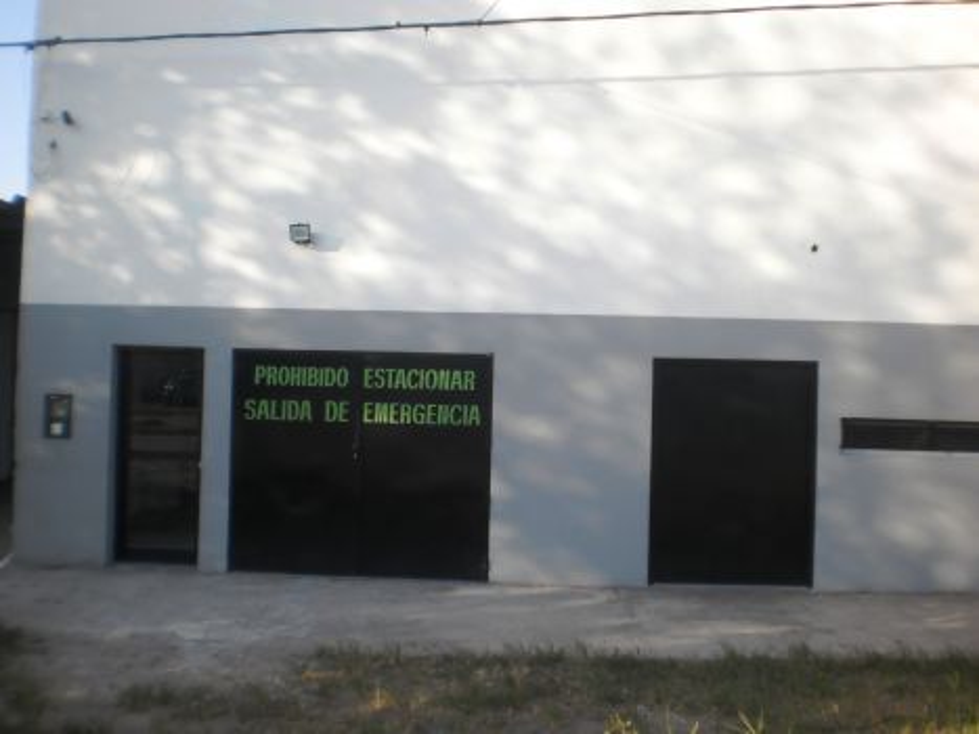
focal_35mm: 36
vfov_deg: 39.6
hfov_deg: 51.4
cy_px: 367
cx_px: 490
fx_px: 1018
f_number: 3.1
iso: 200
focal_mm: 6.3
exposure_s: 1/800
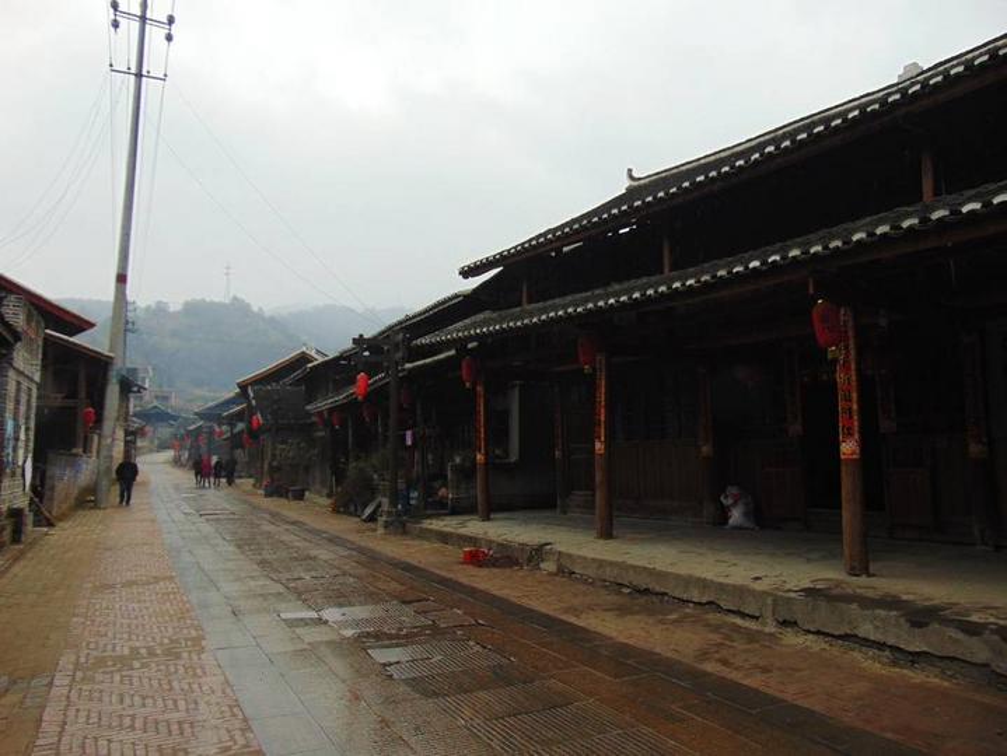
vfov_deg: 54.9
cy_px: 378
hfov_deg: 69.4
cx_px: 504
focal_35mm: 25
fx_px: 728
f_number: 3
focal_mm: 4.5
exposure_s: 1/160
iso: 80
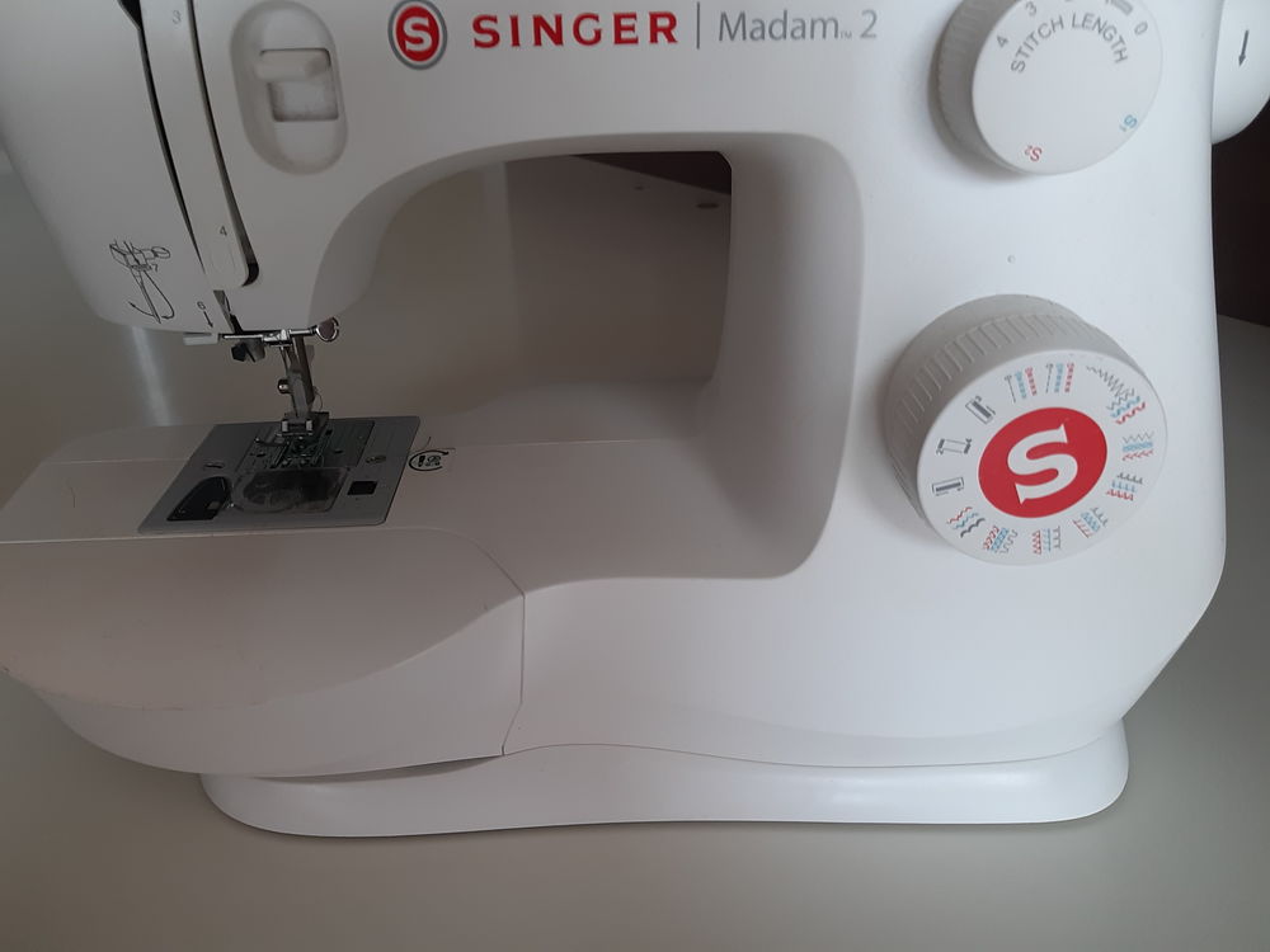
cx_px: 635
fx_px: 991
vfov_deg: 51.4
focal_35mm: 27
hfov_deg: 65.3
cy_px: 476
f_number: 1.7
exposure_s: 1/100
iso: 64
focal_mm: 3.93
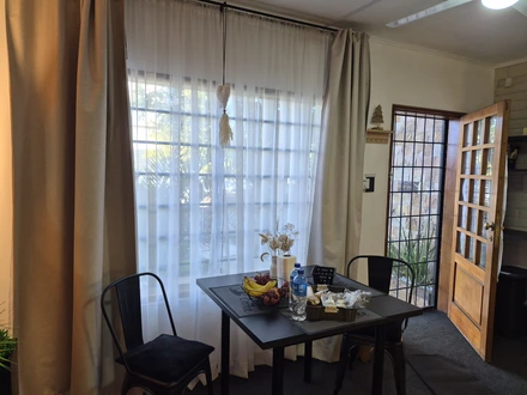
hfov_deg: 73.9
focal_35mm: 23
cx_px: 264
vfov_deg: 58.9
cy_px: 198
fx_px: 350
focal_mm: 5.4
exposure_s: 1/100
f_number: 1.8
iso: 100
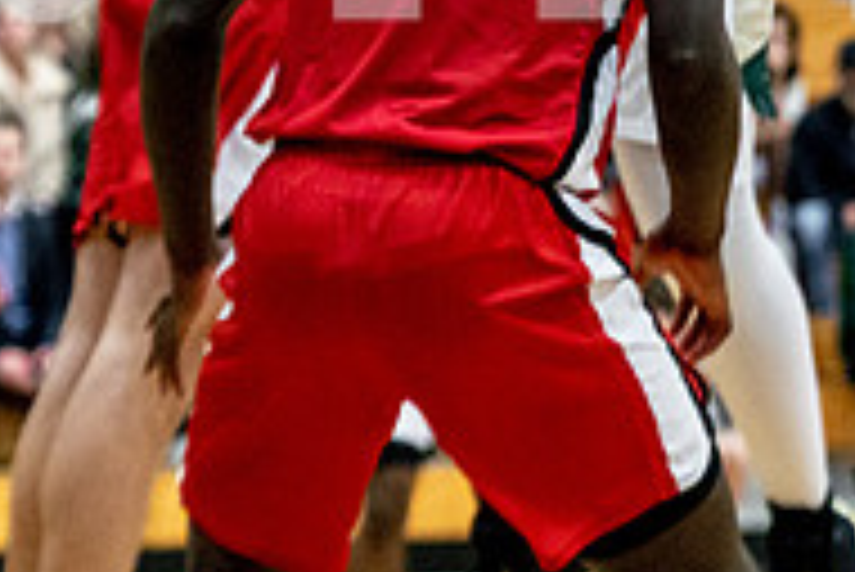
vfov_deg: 5.3
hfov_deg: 8.1
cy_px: -428
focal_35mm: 254
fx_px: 6037
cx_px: 611
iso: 1250
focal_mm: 70
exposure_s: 1/800
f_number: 2.8
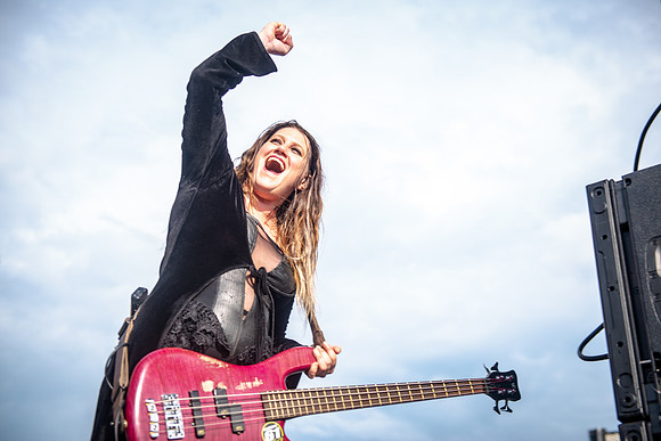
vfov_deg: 28.1
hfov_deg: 41.1
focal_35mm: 48
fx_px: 881
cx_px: 330
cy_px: 220
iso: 100
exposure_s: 1/400
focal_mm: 48
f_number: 3.2
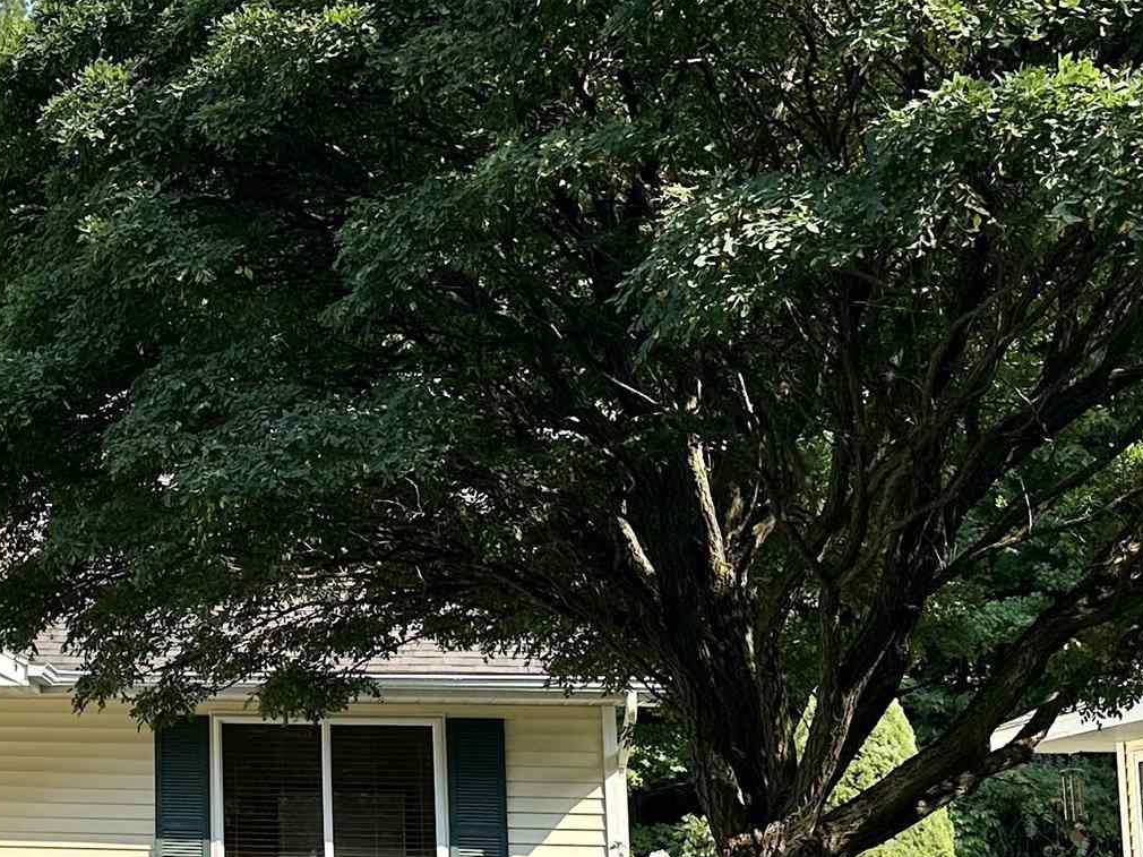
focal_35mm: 73
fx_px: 2410
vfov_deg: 20.2
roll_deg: -1.0
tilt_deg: +10.0
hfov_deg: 24.5
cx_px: -173
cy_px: 452
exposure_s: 1/3356
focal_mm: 6.86
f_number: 1.78
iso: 80
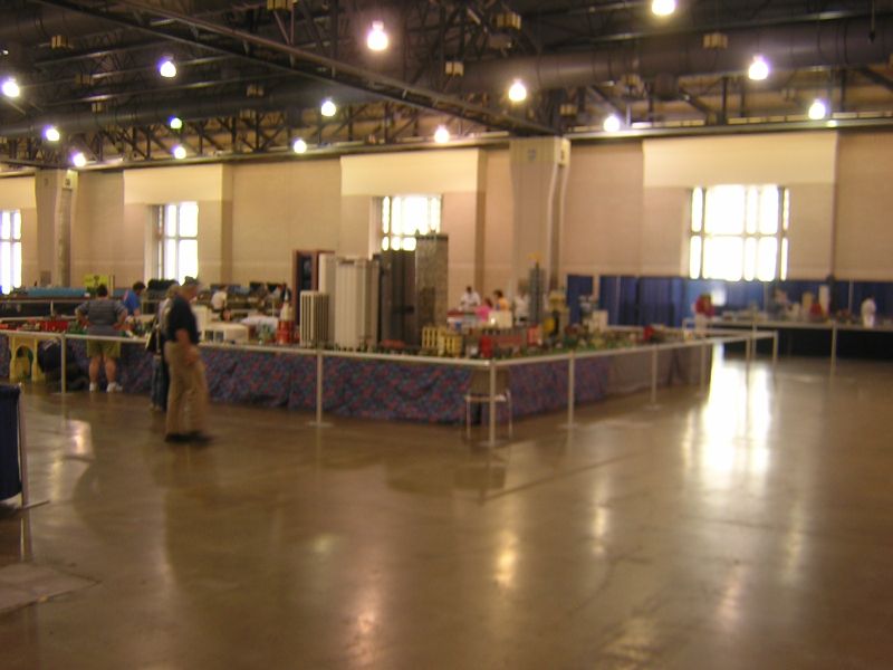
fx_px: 929
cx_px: 446
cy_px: 335
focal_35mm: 36
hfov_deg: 51.4
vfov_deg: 39.7
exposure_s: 1/16
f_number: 2.6
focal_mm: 4.7
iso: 100
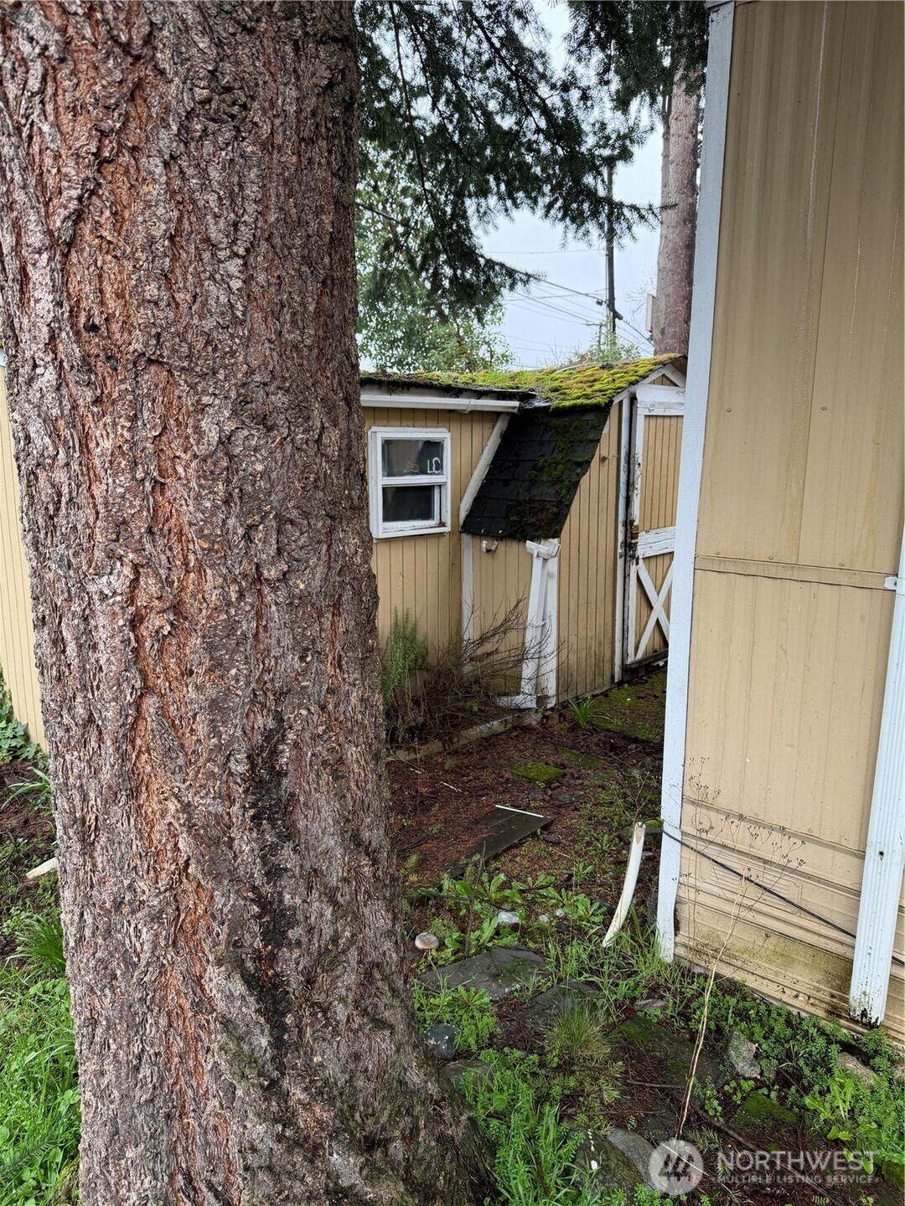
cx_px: 452
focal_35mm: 24
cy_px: 603
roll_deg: -3.2
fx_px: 837
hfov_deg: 56.8
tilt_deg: -10.3
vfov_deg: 71.6
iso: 80
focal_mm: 6.76
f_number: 1.78
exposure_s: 1/132
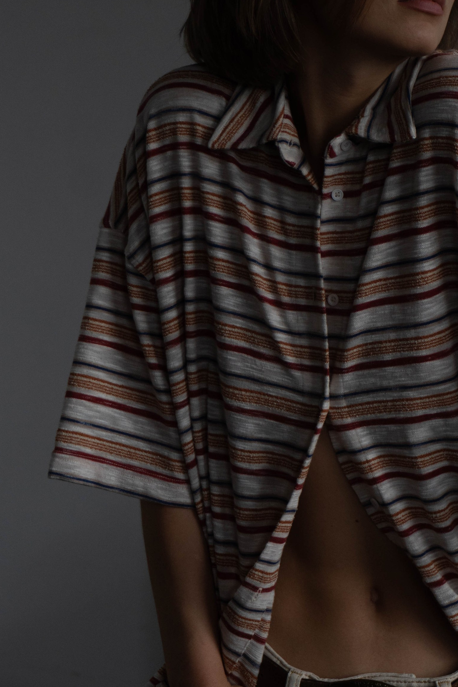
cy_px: 275
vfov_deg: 15.4
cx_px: 356
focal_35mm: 133
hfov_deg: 10.3
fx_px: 2537
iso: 400
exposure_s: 1/250
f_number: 5.6
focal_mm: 50
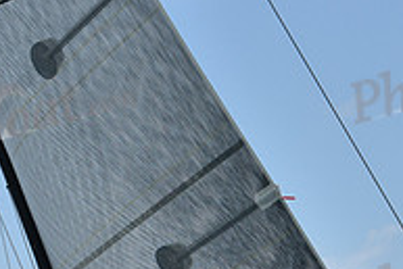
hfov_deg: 9.8
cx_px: 244
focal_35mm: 210
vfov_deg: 6.5
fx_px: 2353
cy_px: 399
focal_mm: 70
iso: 250
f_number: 8
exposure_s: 1/1250
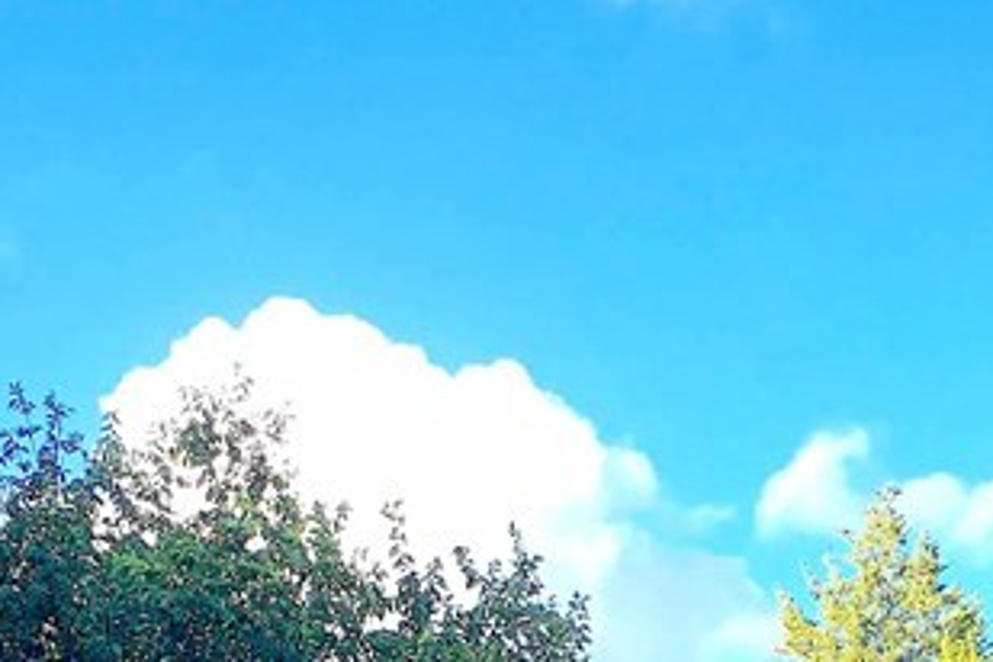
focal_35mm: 100
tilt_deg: +1.4
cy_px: 1147
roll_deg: +0.9
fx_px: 2758
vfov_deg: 12.6
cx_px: 713
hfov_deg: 20.3
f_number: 2.2
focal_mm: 4.15
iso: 25
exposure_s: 1/855
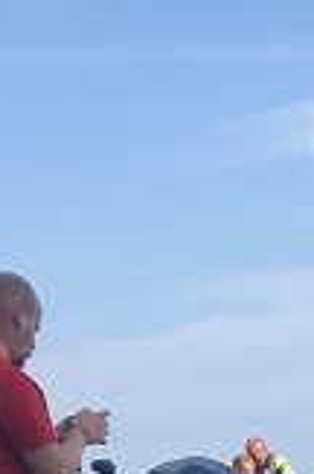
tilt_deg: -13.9
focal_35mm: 190
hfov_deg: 6.9
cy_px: 1114
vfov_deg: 9.7
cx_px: 686
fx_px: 2496
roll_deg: +1.8
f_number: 2.2
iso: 25
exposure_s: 1/801
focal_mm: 4.15
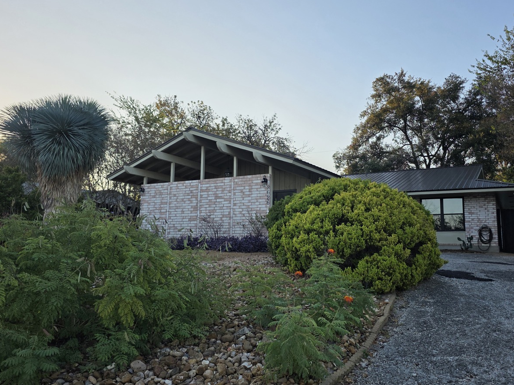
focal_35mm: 28
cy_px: 200
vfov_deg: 49.7
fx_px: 416
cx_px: 280
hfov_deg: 63.3
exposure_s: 1/1623
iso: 80
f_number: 1.7
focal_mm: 6.3
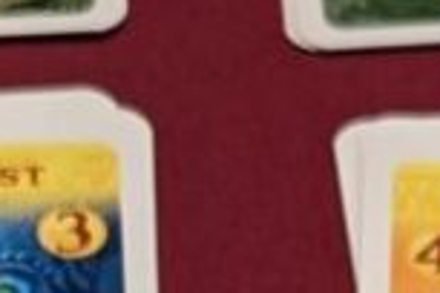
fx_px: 2395
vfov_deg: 6.7
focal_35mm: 196
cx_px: 319
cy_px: 669
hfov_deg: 10.5
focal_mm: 6.81
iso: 237
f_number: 1.85
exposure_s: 1/60
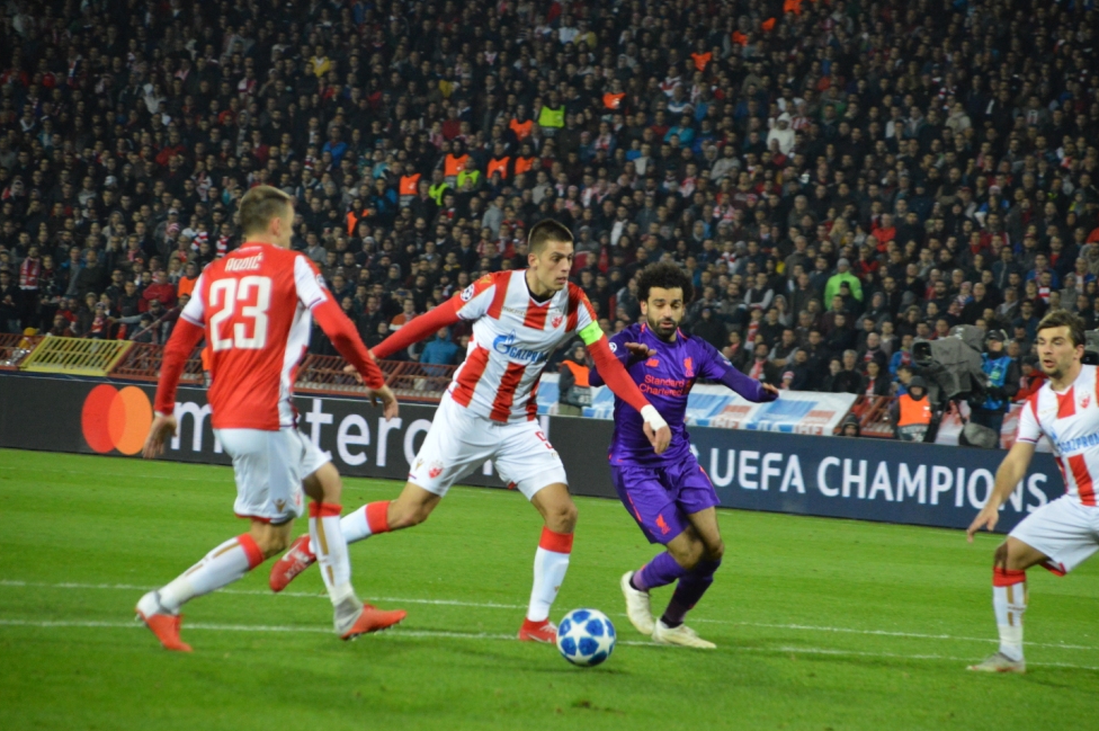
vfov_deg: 5.8
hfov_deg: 8.7
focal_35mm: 236
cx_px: 573
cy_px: 368
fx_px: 7198
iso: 3200
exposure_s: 1/320
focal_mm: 150
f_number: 6
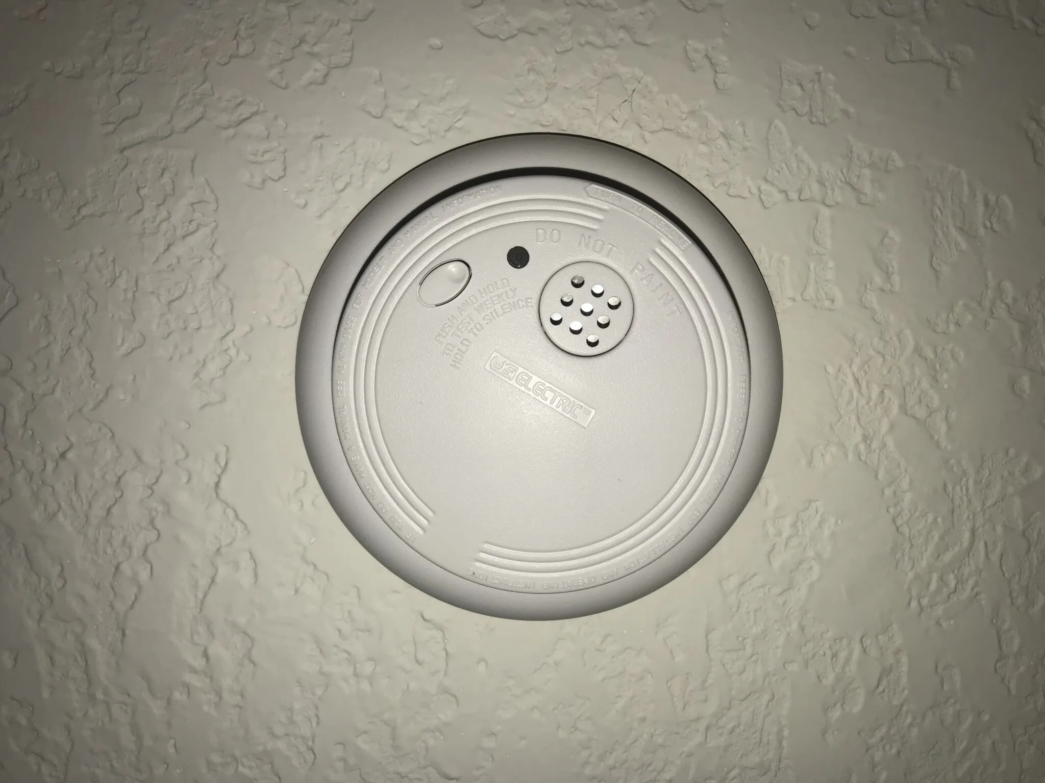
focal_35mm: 28
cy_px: 392
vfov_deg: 49.7
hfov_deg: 63.4
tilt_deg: +85.9
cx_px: 522
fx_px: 845
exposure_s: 1/320
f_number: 1.8
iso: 20
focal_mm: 3.99
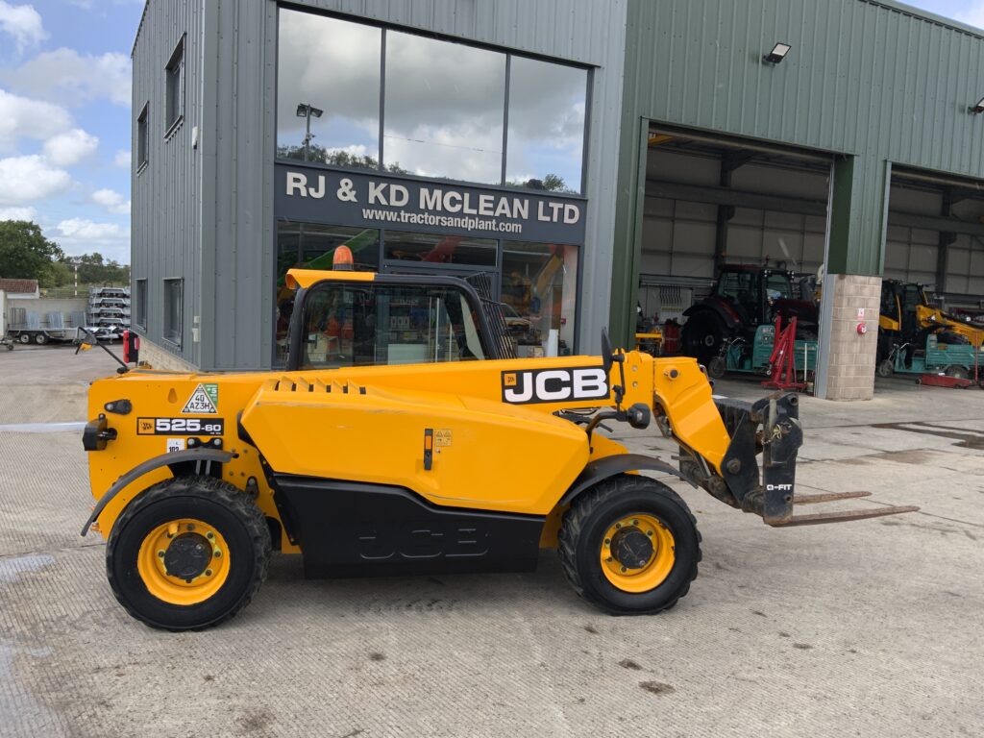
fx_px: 824
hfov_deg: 61.7
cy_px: 369
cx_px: 492
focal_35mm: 29
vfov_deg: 48.2
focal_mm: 3
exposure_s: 1/478
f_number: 1.8
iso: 16
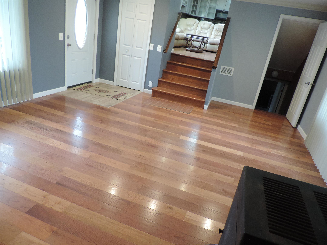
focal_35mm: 24
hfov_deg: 71.6
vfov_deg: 56.8
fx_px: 227
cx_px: 164
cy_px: 122
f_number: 3
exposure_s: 1/30
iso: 400
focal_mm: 4.3
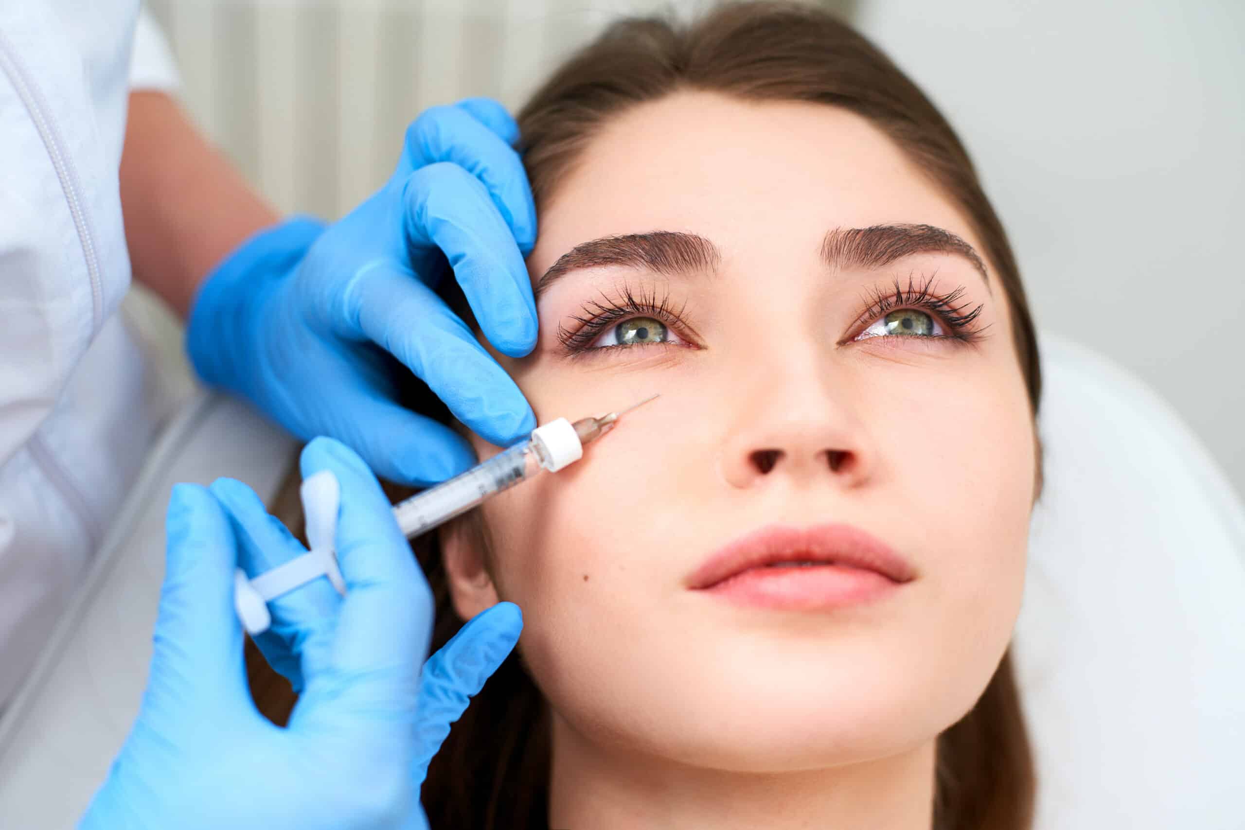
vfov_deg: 27.0
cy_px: 415
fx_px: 1729
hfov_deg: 39.6
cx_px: 622
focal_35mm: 50
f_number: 2.8
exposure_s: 1/160
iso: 200
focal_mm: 50
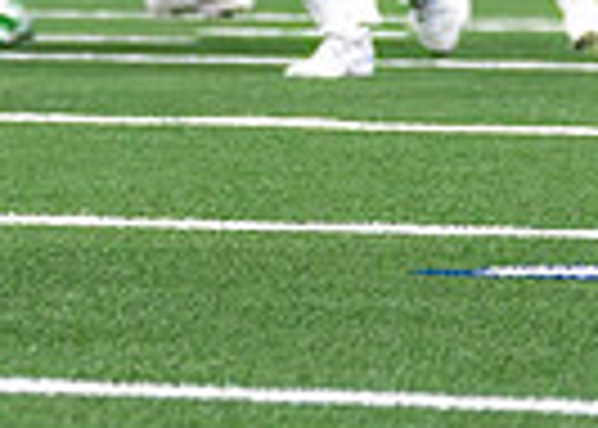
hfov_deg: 2.6
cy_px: -571
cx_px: -429
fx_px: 13264
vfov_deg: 1.8
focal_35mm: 781
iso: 5000
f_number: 2.8
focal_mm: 95
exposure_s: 1/1600
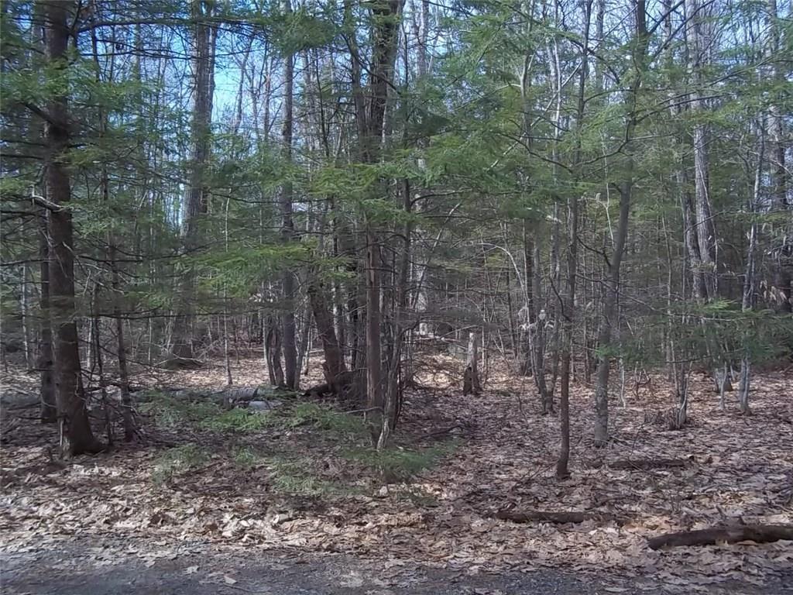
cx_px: 396
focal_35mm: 36
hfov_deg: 51.4
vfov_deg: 39.7
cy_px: 298
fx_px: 825
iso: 80
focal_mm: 6.5
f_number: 3.1
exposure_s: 1/320
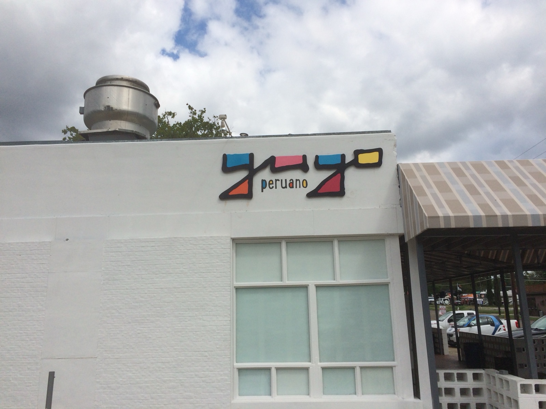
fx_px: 457
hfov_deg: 61.7
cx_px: 273
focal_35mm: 29
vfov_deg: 48.2
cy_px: 204
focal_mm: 4.15
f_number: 2.2
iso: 40
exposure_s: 1/4566
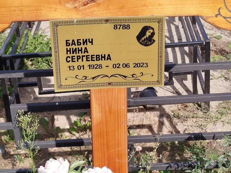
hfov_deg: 67.3
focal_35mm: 26
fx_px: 174
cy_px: 86
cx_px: 116
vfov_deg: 53.1
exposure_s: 1/627
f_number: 1.7
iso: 50
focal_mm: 5.31
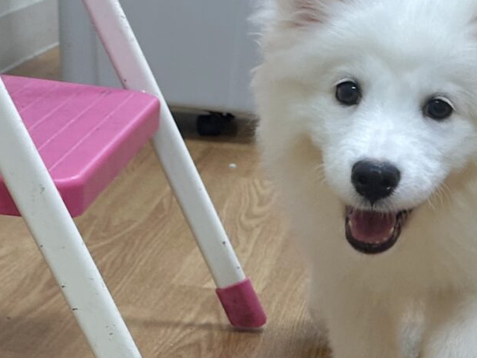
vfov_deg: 30.9
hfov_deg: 39.0
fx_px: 648
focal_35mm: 47
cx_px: 376
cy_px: 182
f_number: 1.78
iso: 100
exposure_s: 1/121
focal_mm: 6.86
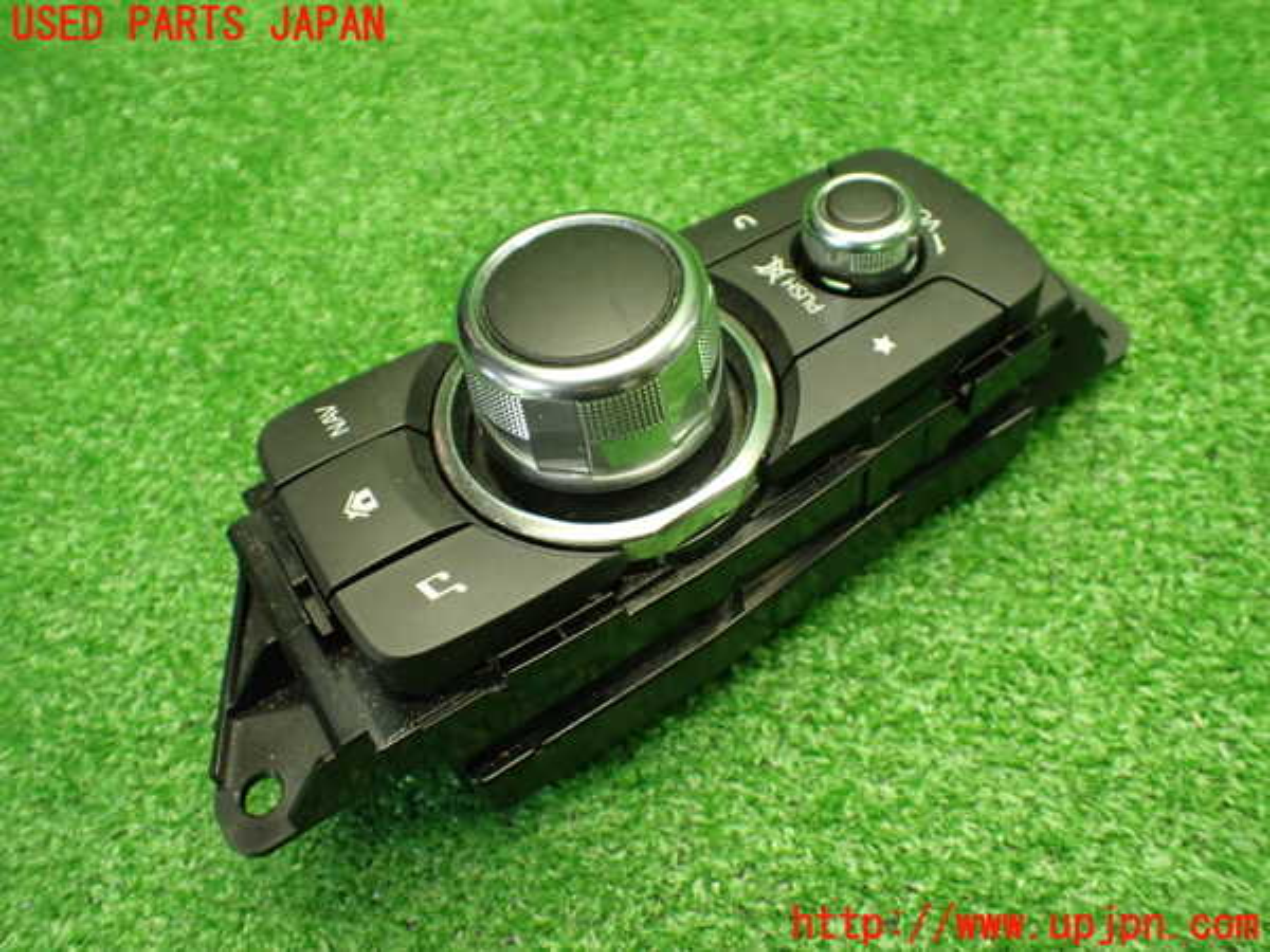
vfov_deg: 46.8
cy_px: 476
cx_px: 635
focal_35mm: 30
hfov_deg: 60.0
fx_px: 1101
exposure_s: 1/100
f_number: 2.3
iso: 800
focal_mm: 5.4
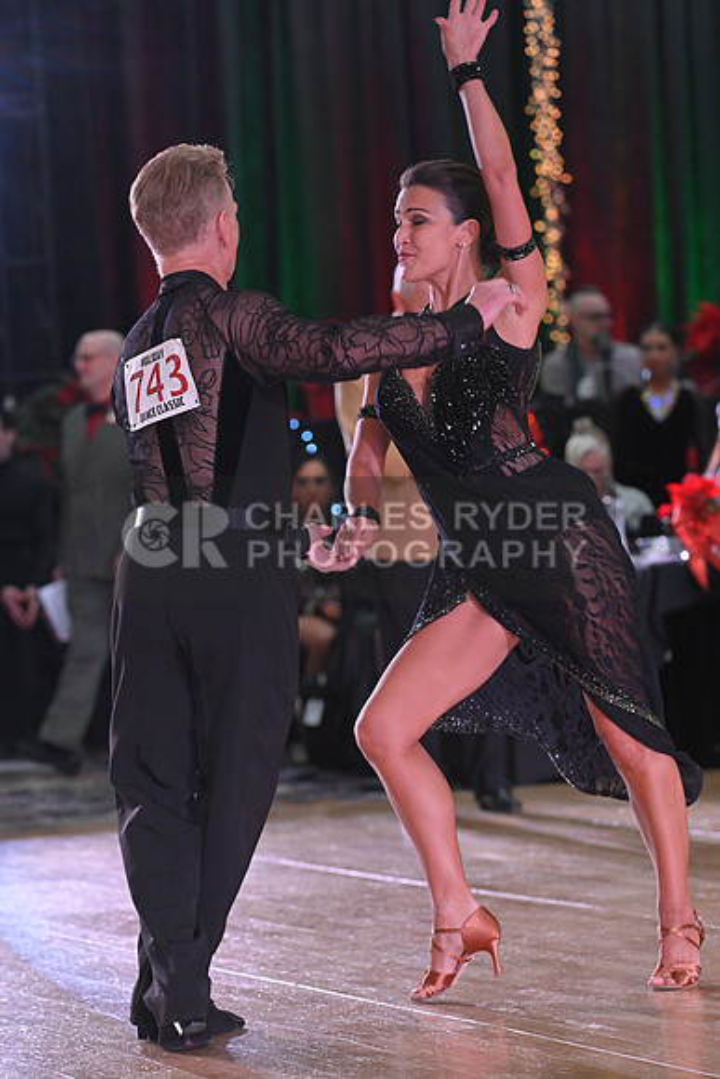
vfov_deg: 12.8
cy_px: 540
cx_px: 360
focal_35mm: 160
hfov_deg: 8.6
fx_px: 4797
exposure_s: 1/320
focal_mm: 160
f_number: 5
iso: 2500
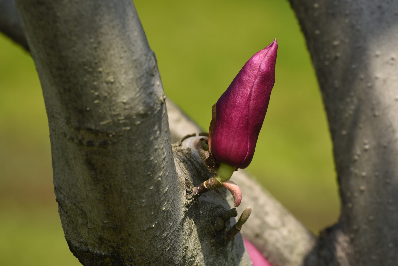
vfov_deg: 6.9
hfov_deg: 10.3
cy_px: 133
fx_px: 2212
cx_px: 199
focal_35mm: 200
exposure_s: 1/100
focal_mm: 200
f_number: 11
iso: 100
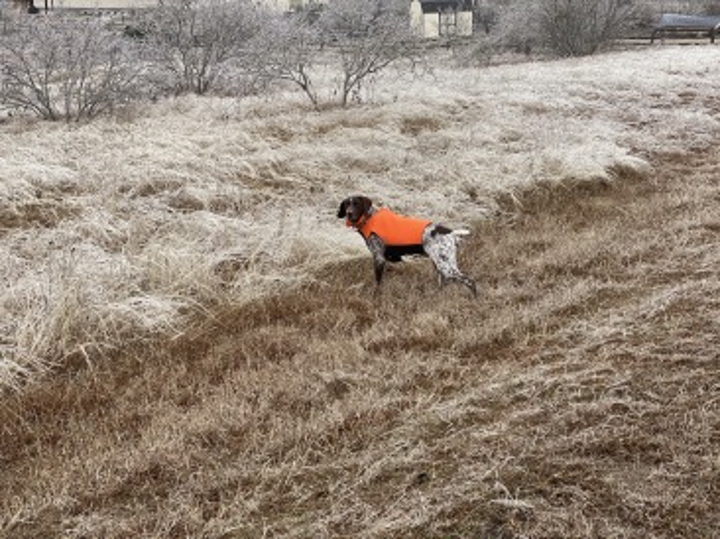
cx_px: 360
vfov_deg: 28.0
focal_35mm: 52
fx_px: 1081
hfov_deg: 36.8
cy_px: 270
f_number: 2
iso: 20
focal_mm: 6
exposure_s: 1/494
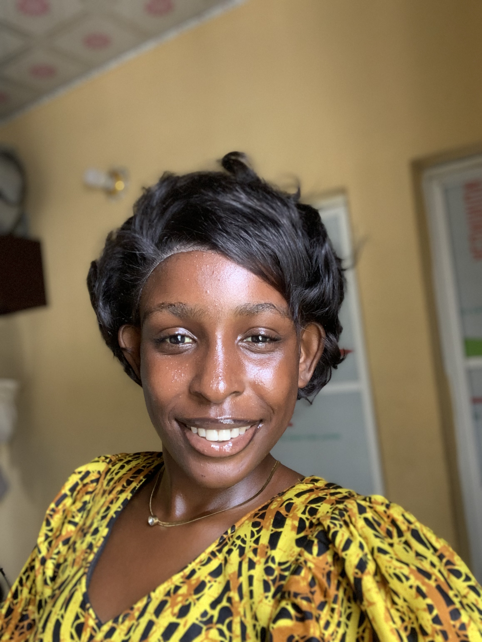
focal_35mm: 32
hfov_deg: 44.2
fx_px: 594
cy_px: 321
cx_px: 241
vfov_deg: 56.8
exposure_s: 1/49
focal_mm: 2.87
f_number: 2.2
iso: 320
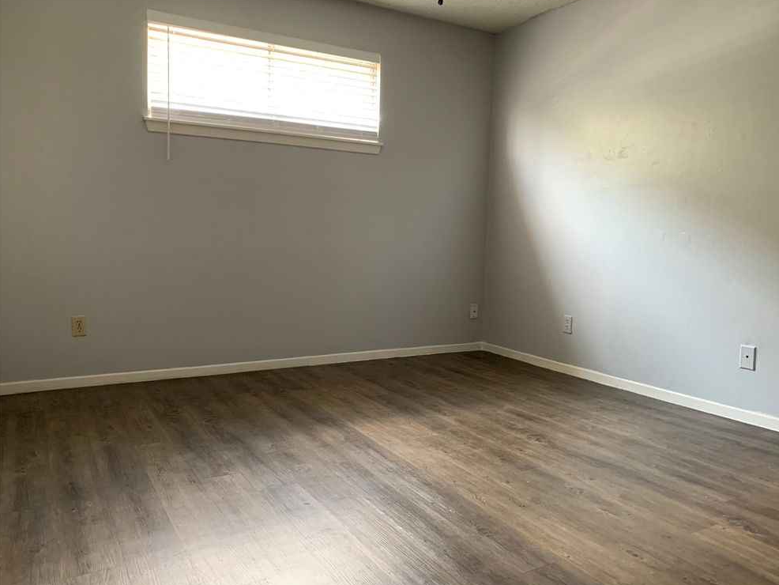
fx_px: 608
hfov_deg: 65.3
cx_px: 401
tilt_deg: +0.7
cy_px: 292
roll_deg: -2.4
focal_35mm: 27
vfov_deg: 51.4
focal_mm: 4.25
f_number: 1.8
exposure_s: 1/60
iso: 200
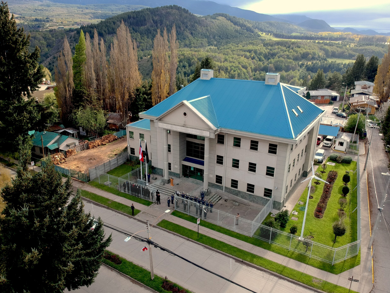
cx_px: 192
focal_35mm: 26
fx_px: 293
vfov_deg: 53.0
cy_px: 151
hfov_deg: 67.3
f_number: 2.6
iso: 100
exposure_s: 1/240
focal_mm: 4.49
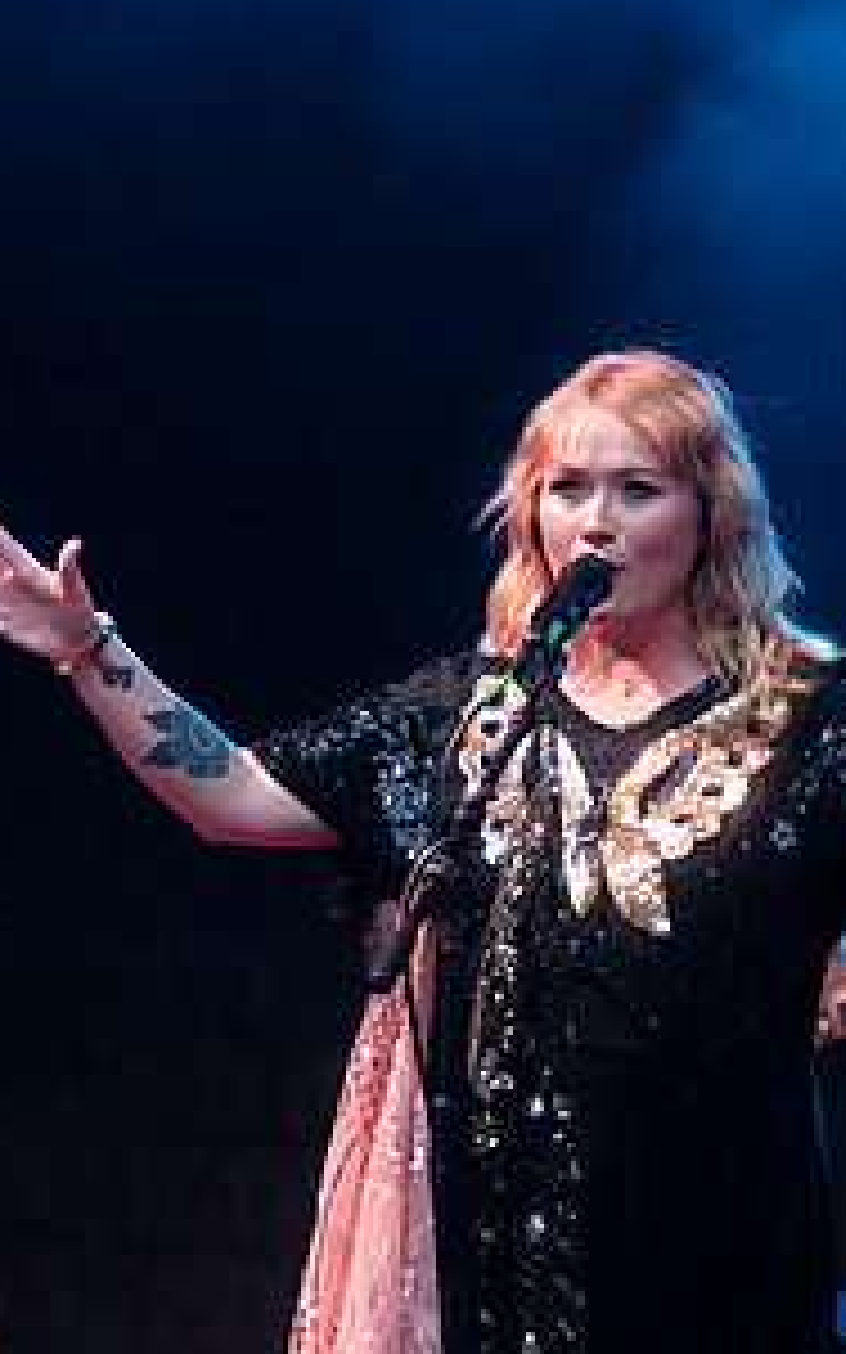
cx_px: -28
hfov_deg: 5.1
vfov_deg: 8.2
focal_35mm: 256
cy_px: 723
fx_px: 9448
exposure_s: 1/200
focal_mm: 116
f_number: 3.2
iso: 1000
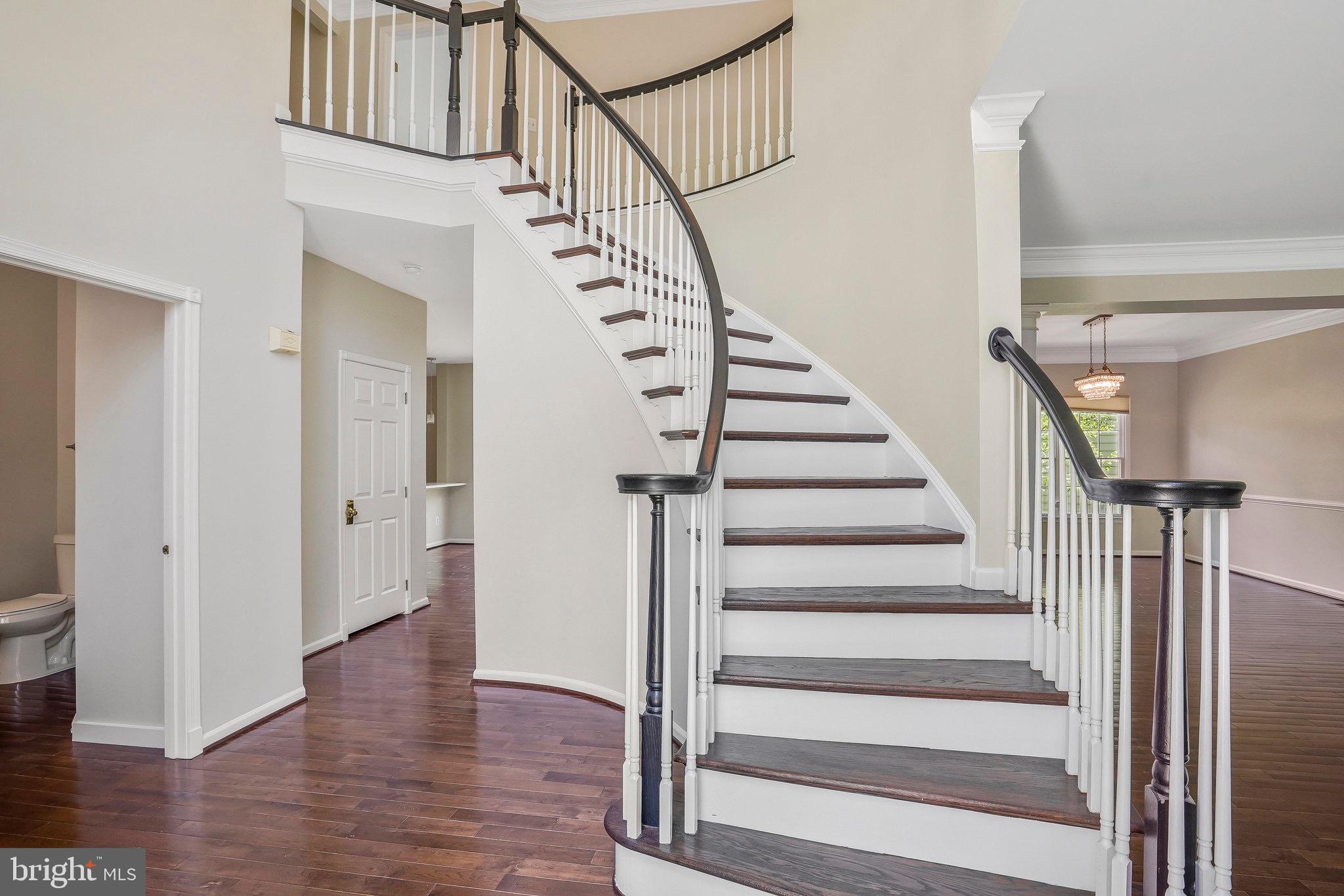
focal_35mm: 17
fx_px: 635
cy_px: 448
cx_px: 672
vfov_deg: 70.4
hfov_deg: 93.3
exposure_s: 1/100
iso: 1250
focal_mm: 17
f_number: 8
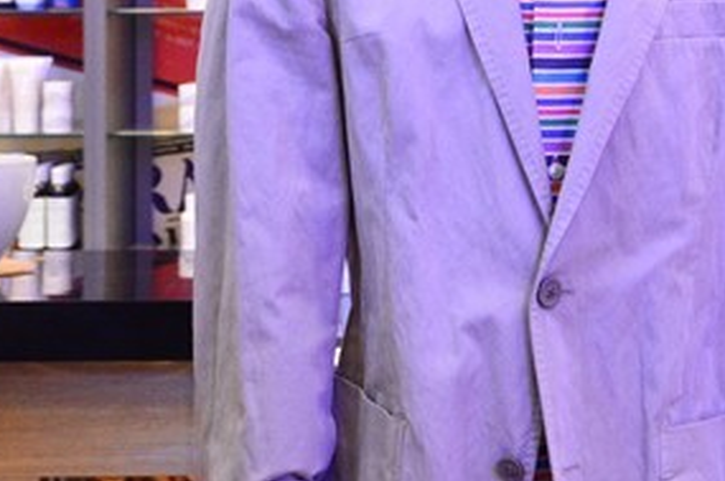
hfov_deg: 14.5
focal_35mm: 140
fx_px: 2815
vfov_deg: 9.6
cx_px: 694
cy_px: -76
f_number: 7.1
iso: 2000
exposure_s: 1/200
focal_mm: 26
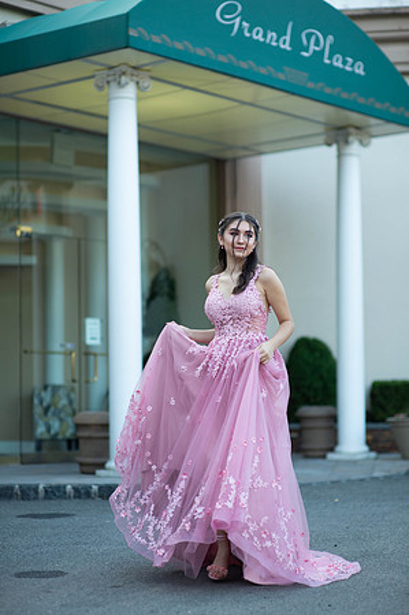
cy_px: 308
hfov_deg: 16.0
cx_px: 204
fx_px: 1452
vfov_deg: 23.9
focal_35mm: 85
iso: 250
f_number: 2
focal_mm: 85
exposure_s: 1/640
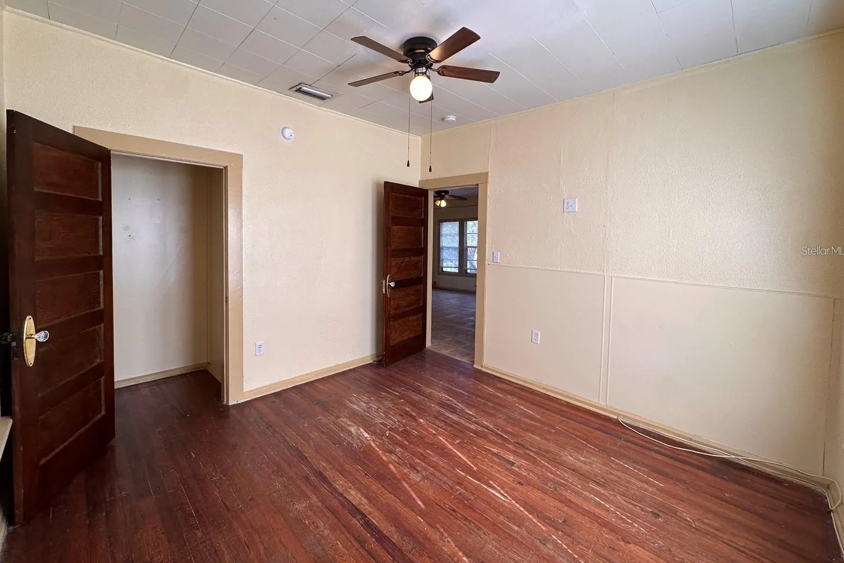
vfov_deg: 77.0
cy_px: 250
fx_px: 352
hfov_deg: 100.4
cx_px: 418
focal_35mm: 15
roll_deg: -1.1
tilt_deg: -0.6
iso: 64
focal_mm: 2.22
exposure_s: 1/99
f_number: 2.2
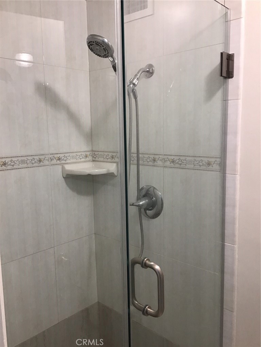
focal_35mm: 31
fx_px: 312
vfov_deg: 58.4
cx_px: 130
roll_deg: +1.6
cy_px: 174
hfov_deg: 45.4
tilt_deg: -7.6
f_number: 2.4
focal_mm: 3.3
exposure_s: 1/33
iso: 64
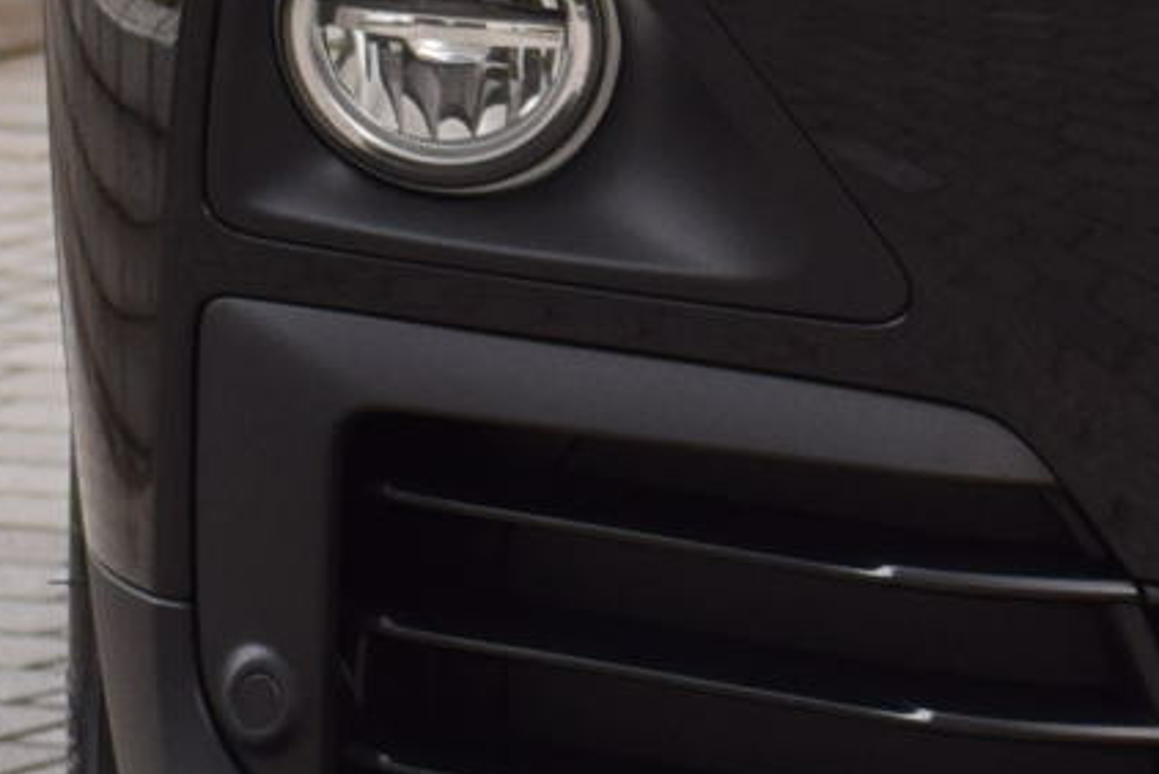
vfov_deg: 1.7
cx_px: 2837
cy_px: -554
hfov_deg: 2.6
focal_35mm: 799
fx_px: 25726
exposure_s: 1/160
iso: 400
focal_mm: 75
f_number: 6.3
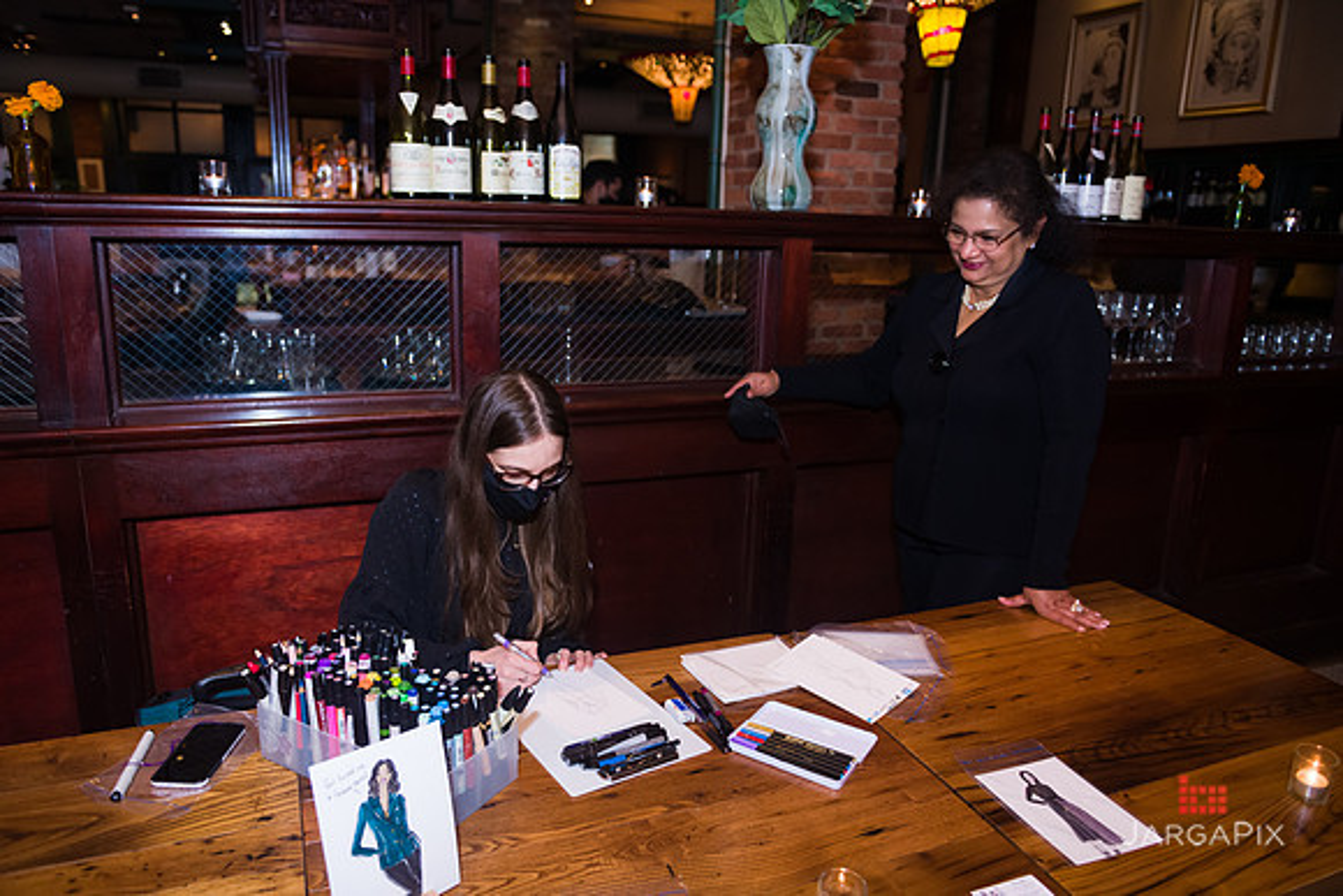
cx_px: 672
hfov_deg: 69.4
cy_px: 448
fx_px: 970
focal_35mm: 26
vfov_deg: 49.6
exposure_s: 1/125
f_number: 3.2
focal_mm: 26
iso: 1000
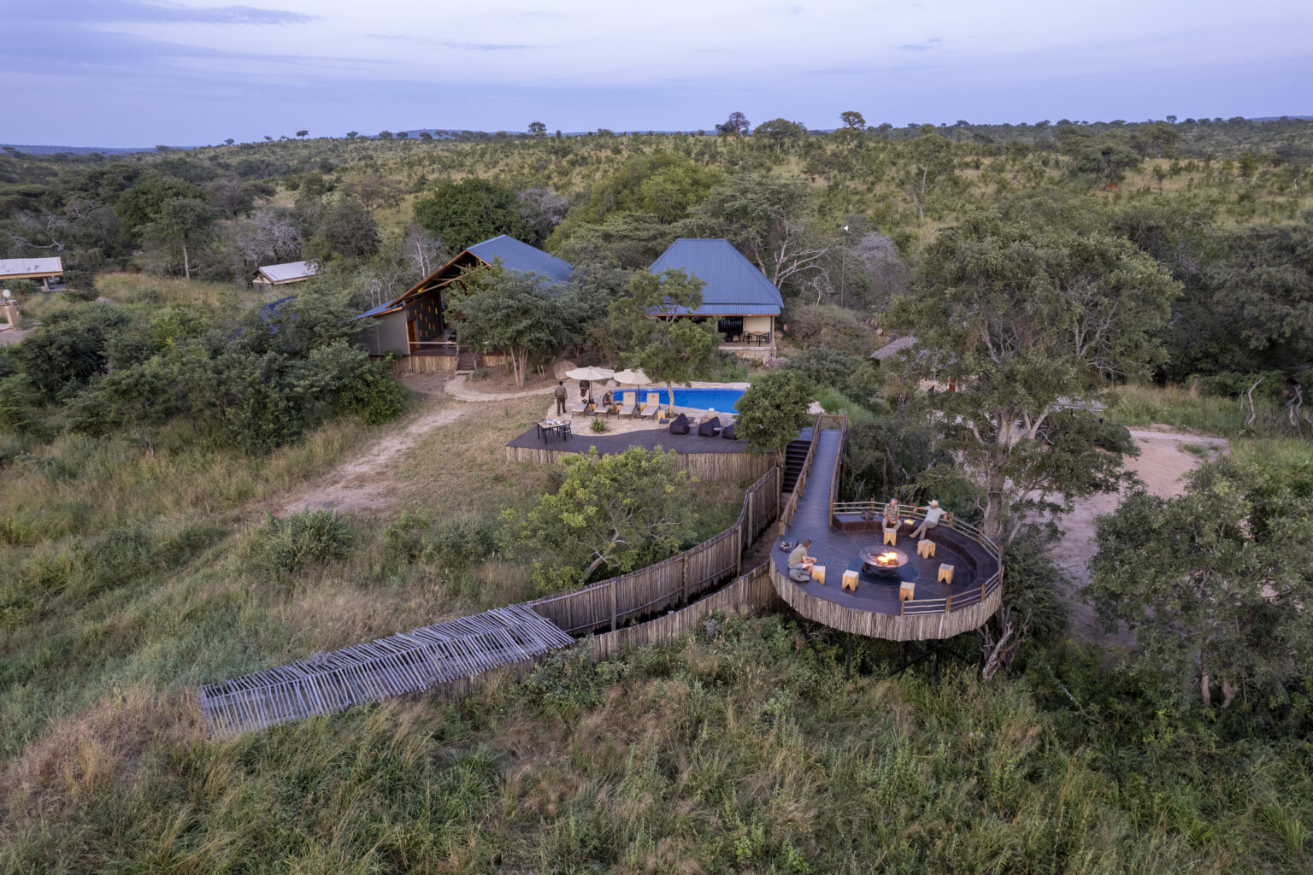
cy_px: 438
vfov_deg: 57.2
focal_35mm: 22
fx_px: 802
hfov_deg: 78.6
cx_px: 656
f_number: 2.8
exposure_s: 1/30
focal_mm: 8.38
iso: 110
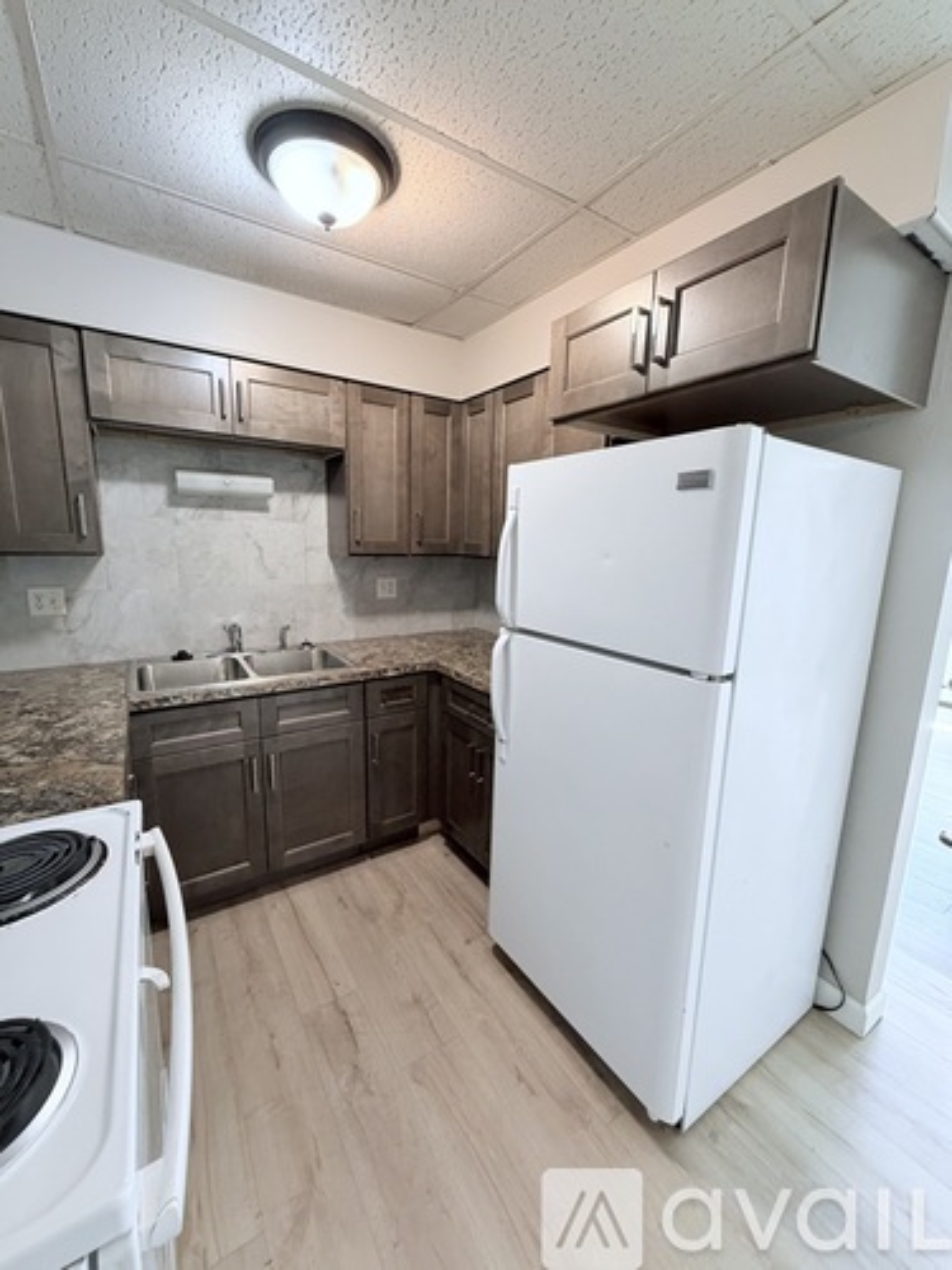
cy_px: 635
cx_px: 476
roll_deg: -1.2
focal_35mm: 14
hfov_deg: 85.7
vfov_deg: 102.1
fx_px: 513
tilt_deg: -10.3
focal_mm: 2.22
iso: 250
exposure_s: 1/60
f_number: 2.2
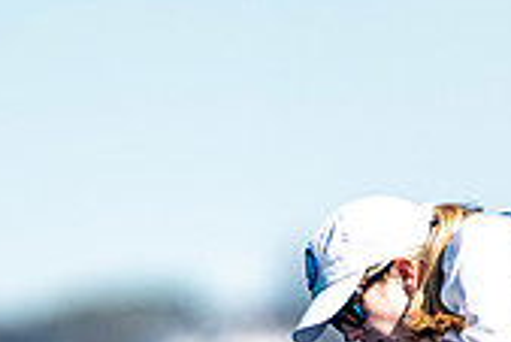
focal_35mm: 2054
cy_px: 401
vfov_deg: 0.7
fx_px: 29180
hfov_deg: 1.0
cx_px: 345
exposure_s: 1/1250
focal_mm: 400
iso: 320
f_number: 5
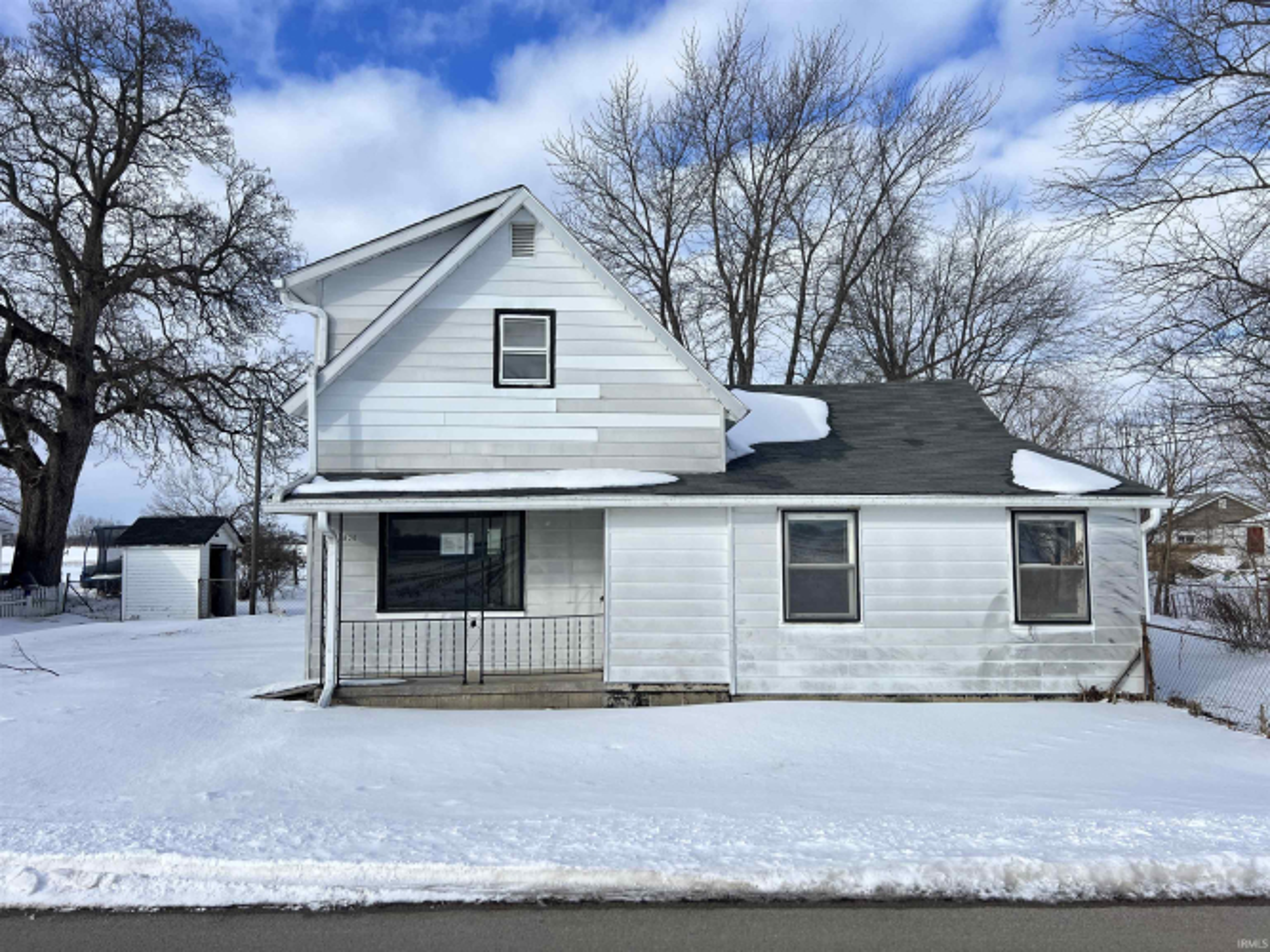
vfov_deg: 53.0
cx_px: 635
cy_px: 476
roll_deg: +1.1
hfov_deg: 67.3
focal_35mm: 26
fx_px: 954
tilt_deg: +2.9
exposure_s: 1/4115
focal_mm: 5.7
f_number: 1.5
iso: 50
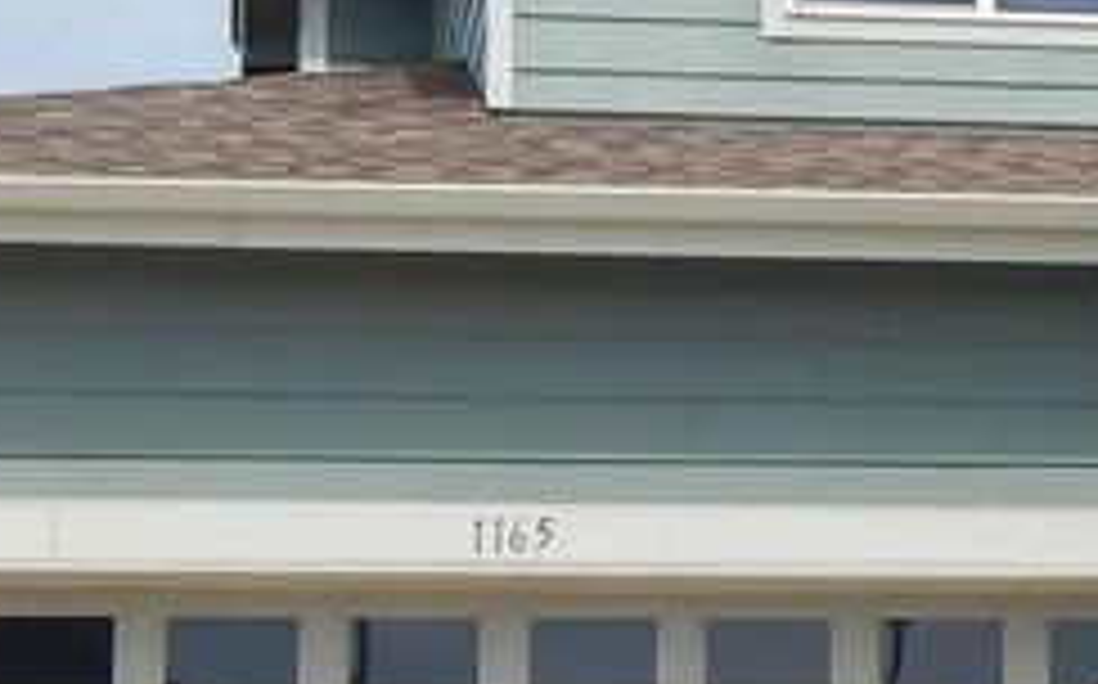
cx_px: 1152
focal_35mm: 138
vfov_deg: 9.5
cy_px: 378
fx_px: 4126
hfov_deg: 14.9
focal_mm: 5.6
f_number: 6.5
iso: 125
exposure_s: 1/640
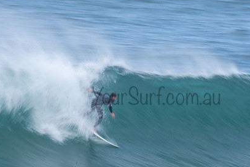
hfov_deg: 1.9
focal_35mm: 1069
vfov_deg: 1.3
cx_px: 155
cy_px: 91
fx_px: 7429
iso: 100
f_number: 22
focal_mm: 500
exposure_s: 1/20
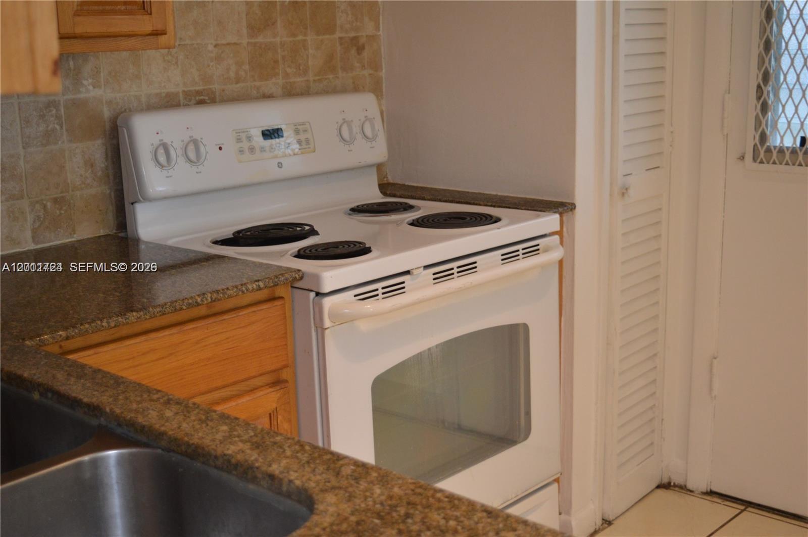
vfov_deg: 28.0
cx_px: 404
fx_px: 1076
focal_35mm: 48
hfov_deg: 41.2
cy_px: 268
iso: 800
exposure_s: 1/60
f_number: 4.5
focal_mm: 32
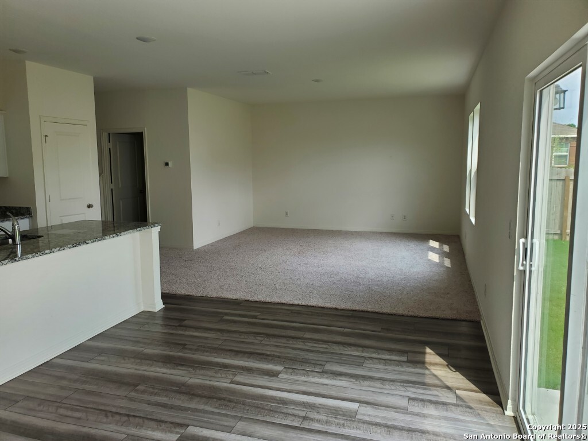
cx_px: 294
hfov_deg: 67.3
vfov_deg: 53.1
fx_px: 442
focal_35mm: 26
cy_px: 220
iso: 50
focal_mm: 4.3
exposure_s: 1/120
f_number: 2.4
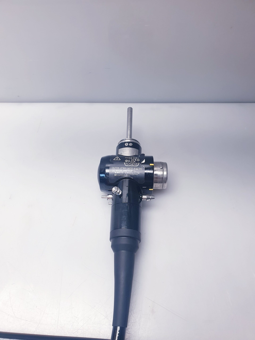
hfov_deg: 53.1
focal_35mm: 26
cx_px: 128
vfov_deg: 67.3
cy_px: 170
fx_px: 255
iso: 80
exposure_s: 1/100
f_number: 2.4
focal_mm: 4.3
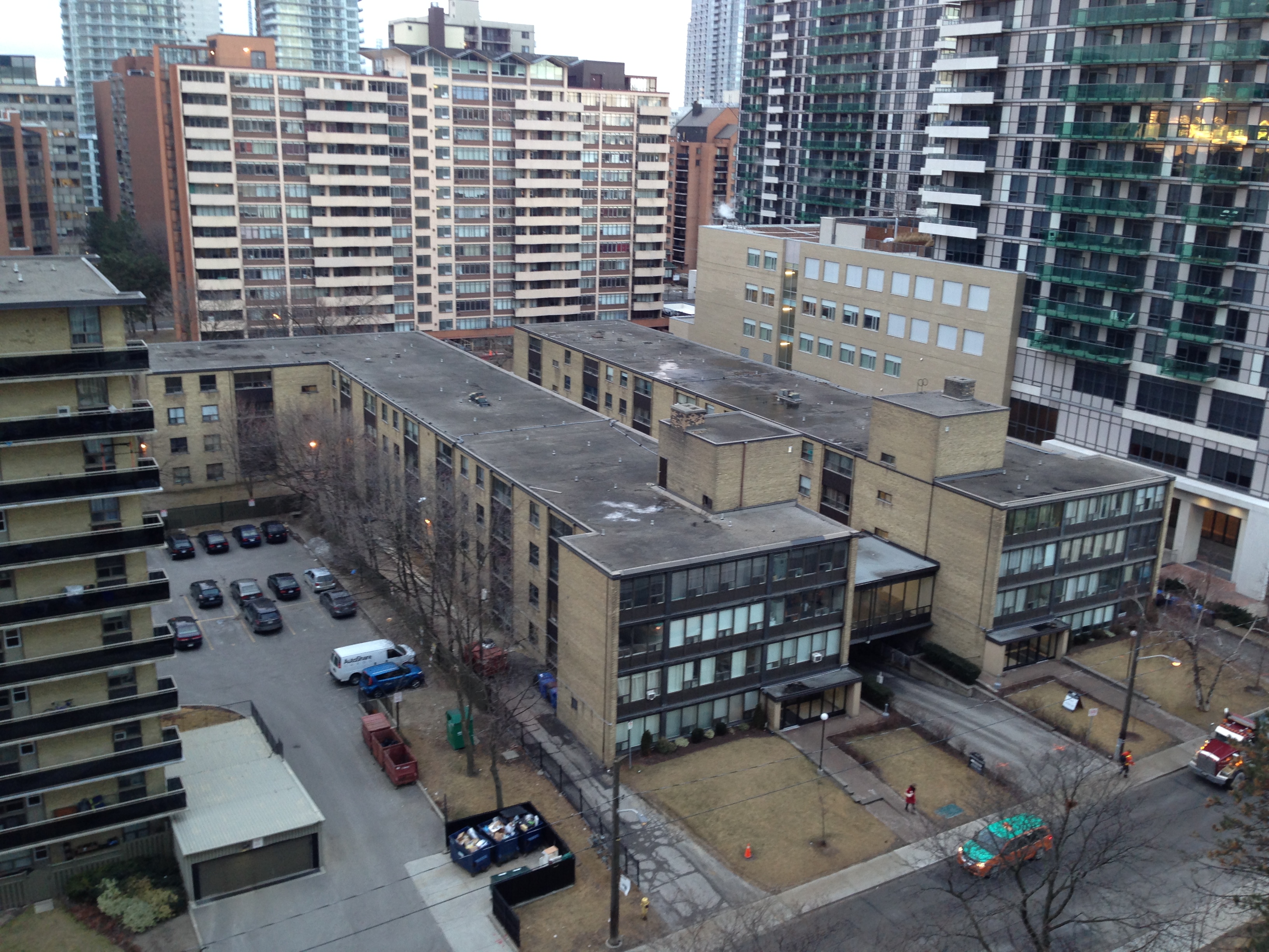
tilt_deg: -16.9
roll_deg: -2.2
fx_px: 1210
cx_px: 634
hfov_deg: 55.4
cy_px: 476
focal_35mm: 33
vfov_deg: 42.9
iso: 50
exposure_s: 1/30
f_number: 2.4
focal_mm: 4.12
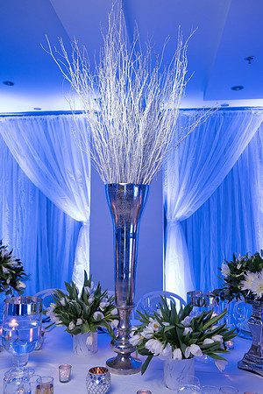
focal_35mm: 34
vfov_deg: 55.8
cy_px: 197
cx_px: 132
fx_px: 373
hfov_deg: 38.9
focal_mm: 34
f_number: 4
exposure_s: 1/100
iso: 1250
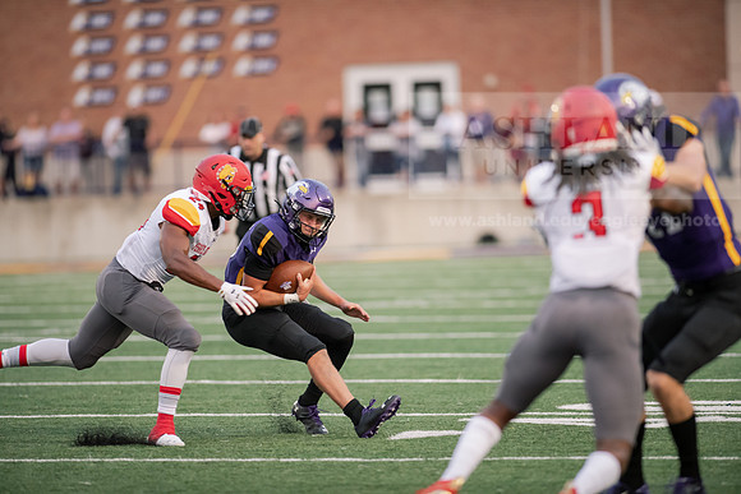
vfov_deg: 4.6
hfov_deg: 6.9
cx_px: 370
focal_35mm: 300
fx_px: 6176
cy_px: 247
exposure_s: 1/800
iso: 2500
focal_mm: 300
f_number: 2.8
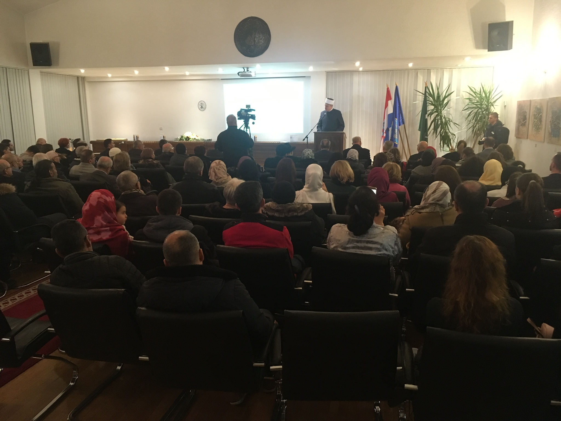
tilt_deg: -10.5
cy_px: 210
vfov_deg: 48.2
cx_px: 280
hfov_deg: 61.7
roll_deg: -0.4
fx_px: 470
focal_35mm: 29
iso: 200
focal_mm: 4.15
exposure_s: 1/20
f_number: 2.2
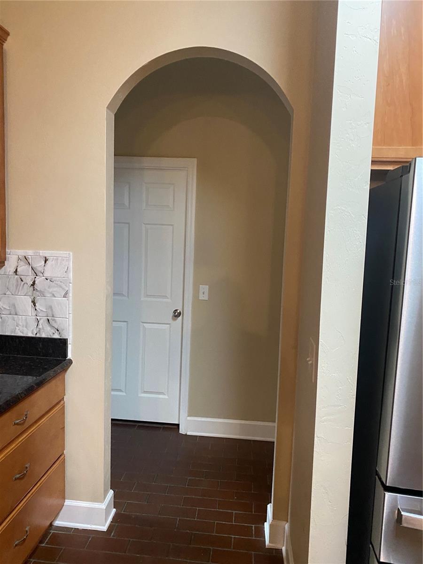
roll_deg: -1.4
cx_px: 212
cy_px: 282
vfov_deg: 67.3
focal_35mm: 26
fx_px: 424
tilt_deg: -7.7
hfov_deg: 53.1
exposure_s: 1/60
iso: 500
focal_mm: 4.25
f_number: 1.8
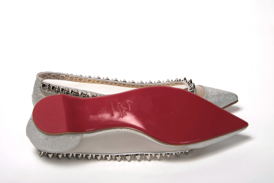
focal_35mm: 83
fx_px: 632
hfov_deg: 24.5
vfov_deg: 16.5
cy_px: 92
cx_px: 137
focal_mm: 55
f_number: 16
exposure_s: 1/125
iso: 200
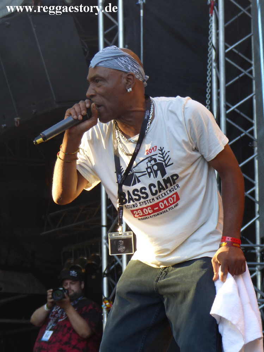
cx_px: 132
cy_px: 176
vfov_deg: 14.3
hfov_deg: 10.7
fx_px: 1404
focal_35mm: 138
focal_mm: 24.8
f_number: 2.8
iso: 100
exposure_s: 1/100
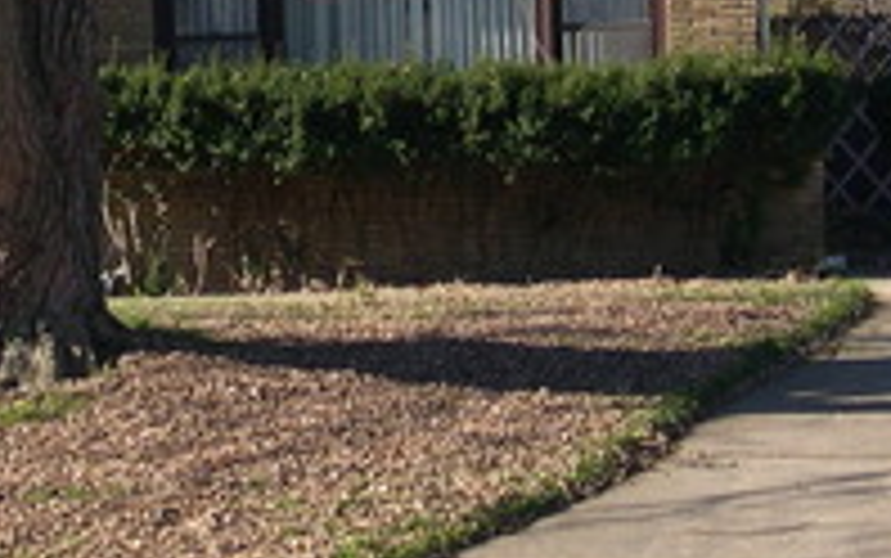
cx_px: 284
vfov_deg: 10.1
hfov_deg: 16.0
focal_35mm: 130
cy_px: 76
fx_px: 3159
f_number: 7.6
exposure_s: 1/101
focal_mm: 8
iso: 100
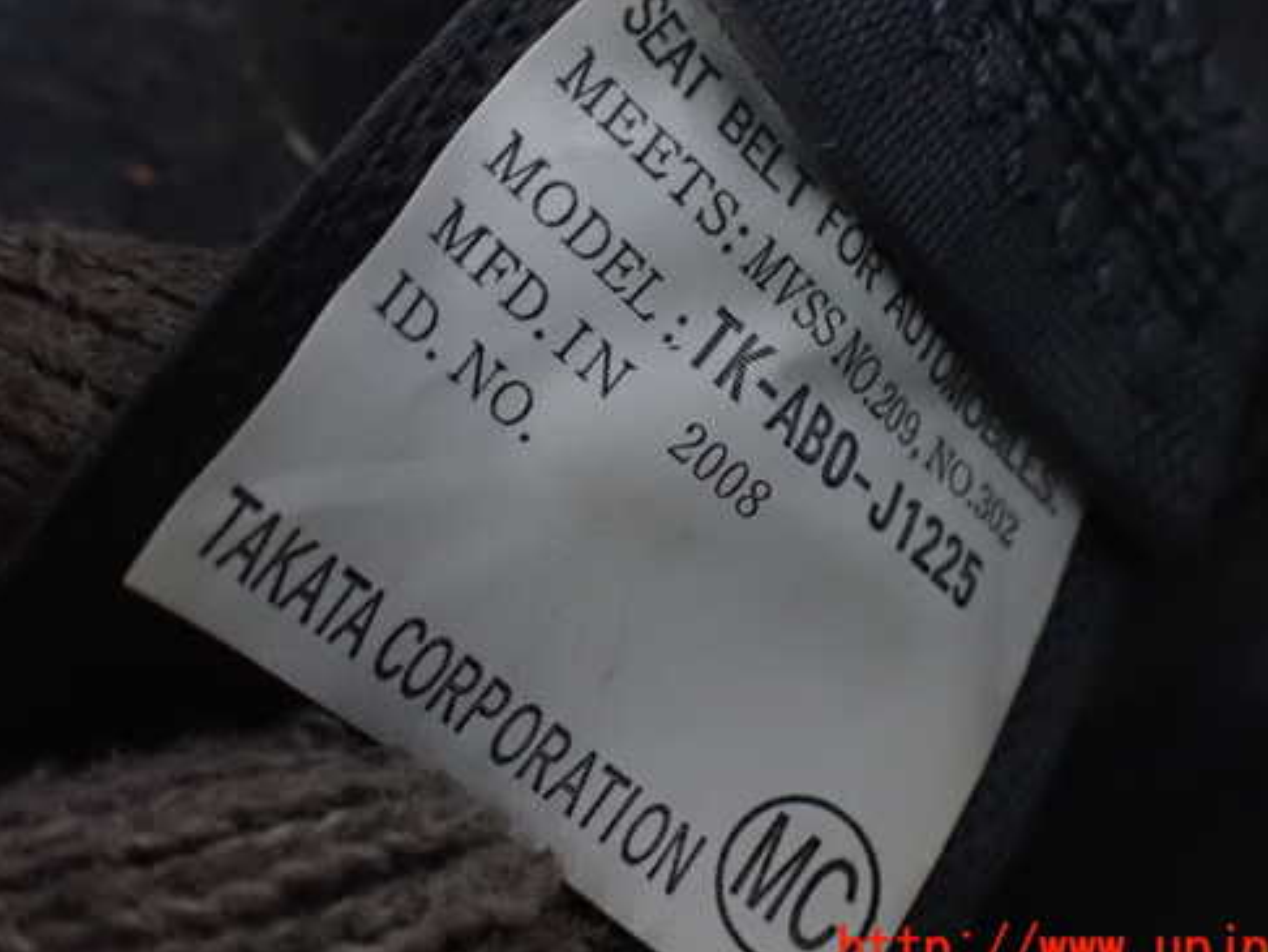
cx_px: 644
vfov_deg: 38.6
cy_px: 396
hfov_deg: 50.1
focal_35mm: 37
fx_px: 1356
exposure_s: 1/25
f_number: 2.3
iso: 1600
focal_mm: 5.4
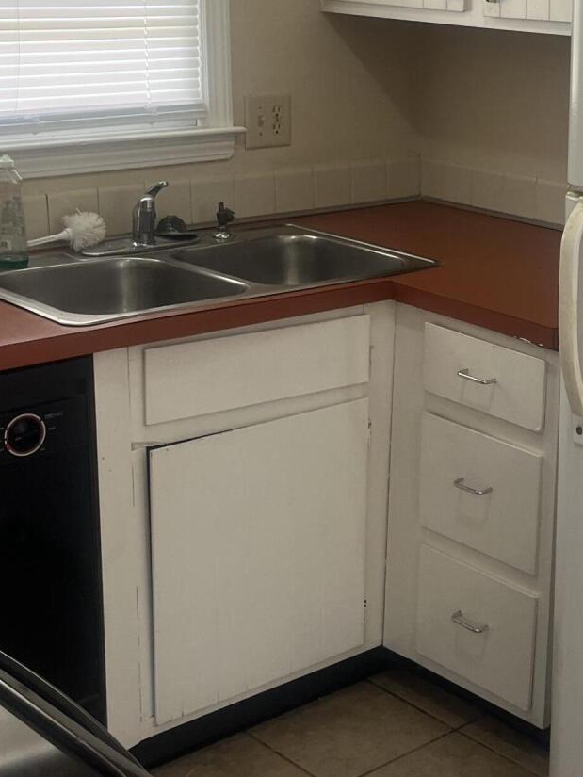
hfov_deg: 22.3
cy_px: 299
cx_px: 594
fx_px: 1414
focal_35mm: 63
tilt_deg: -15.9
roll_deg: -0.7
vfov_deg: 30.6
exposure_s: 1/120
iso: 80
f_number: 1.6
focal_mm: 5.1
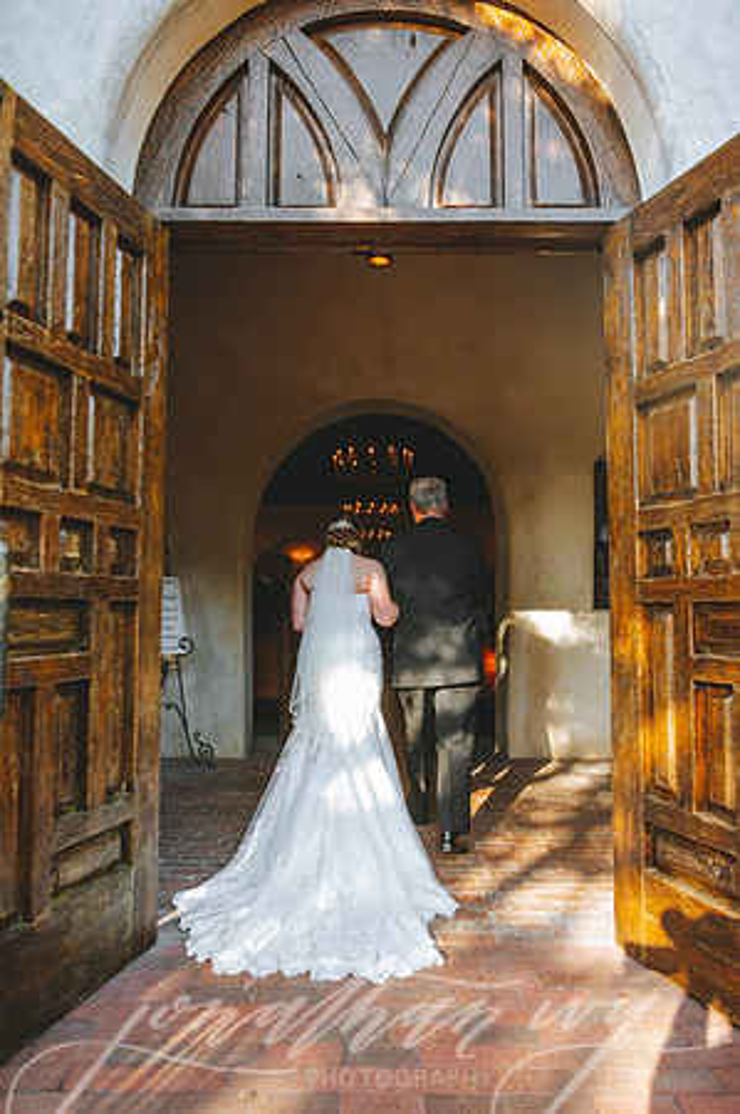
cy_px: 557
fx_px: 742
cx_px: 370
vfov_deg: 73.8
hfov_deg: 53.0
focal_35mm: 24
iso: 2500
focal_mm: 24
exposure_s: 1/3200
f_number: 2.8
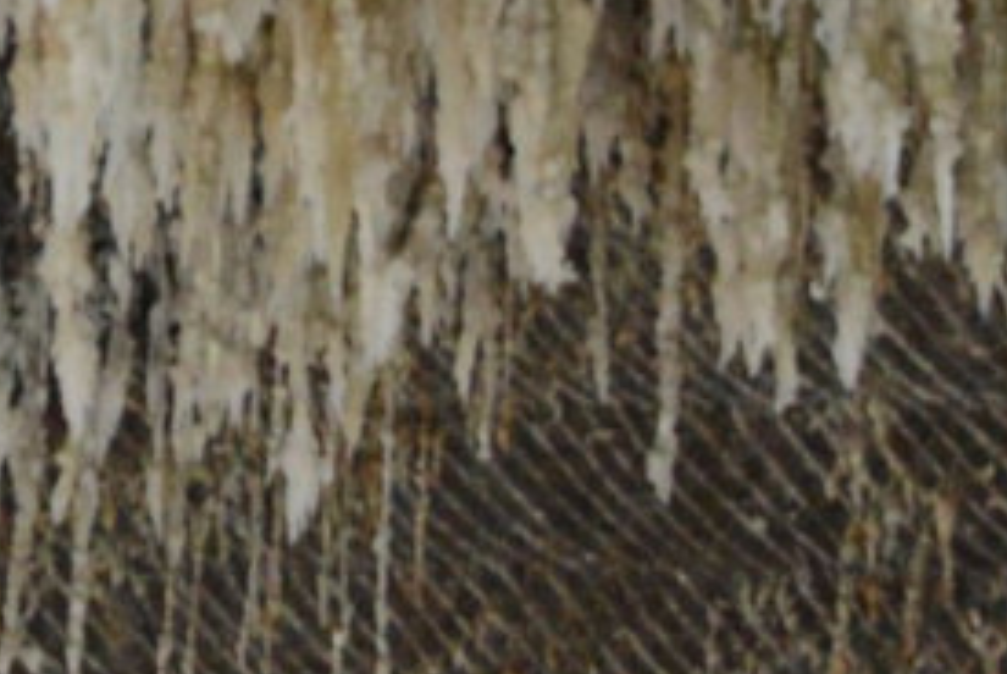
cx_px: -441
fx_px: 7560
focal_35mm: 270
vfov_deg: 5.0
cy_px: -451
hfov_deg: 7.5
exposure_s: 1/30
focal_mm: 62
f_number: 4.8
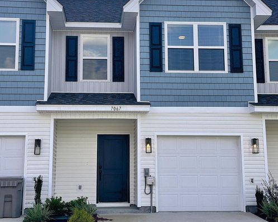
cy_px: 84
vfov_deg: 24.2
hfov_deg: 30.0
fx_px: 518
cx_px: 140
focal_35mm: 63
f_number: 1.78
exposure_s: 1/2667
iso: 64
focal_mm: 6.86
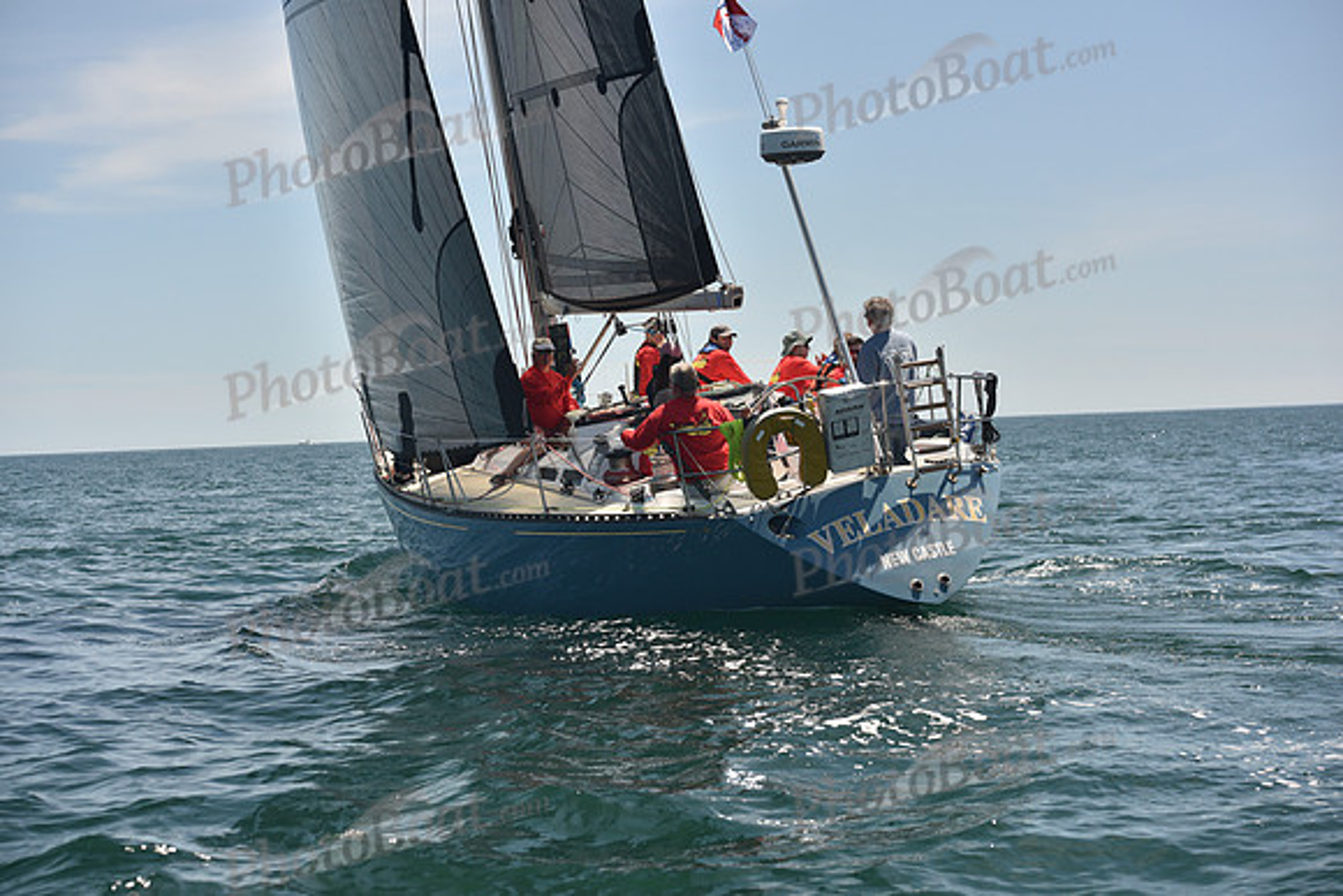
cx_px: 672
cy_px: 448
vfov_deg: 19.5
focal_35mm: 70
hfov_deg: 28.8
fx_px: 2612
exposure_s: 1/800
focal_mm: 70
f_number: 5
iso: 250
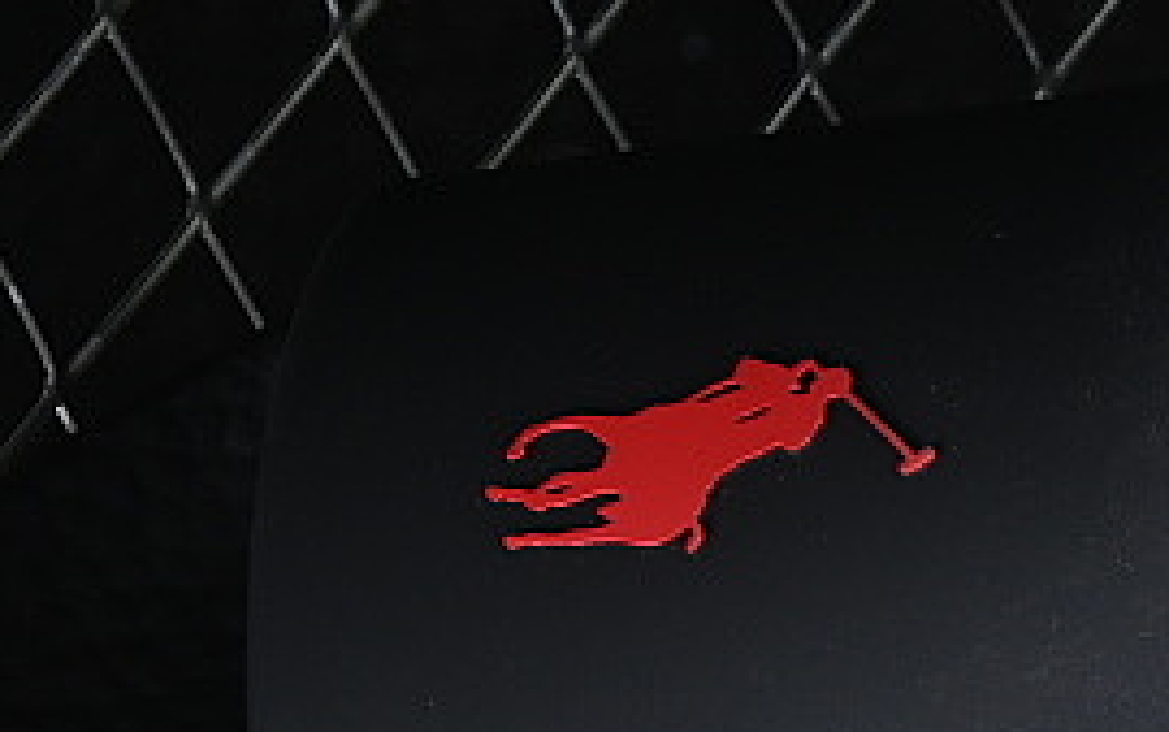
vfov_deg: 4.3
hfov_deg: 6.8
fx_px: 9753
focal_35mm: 306
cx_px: 1364
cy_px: 1278
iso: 160
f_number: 6.3
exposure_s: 1/50
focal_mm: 50
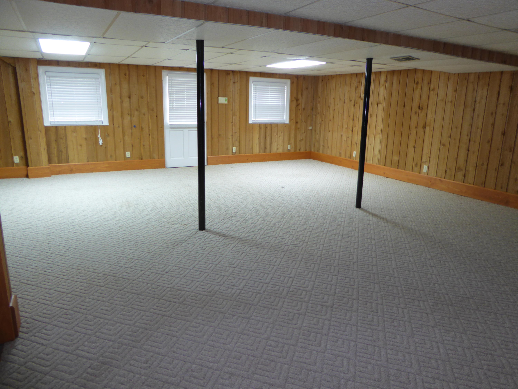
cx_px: 259
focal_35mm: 24
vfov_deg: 56.8
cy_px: 194
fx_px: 359
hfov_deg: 71.6
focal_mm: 4.3
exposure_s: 1/8
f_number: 3.3
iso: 100
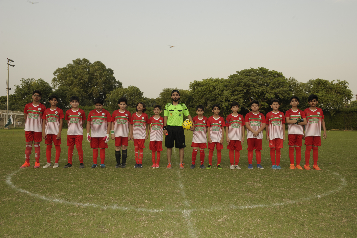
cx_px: 178
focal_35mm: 29
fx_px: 287
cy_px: 119
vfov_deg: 44.9
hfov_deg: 63.7
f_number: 8
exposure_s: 1/200
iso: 200
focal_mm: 29
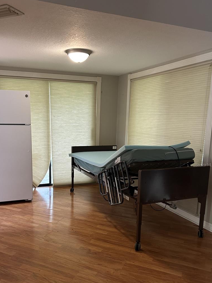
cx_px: 89
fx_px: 253
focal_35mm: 31
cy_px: 165
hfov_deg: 45.3
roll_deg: -1.1
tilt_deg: -10.6
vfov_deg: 58.0
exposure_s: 1/60
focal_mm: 5.7
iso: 320
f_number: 1.5
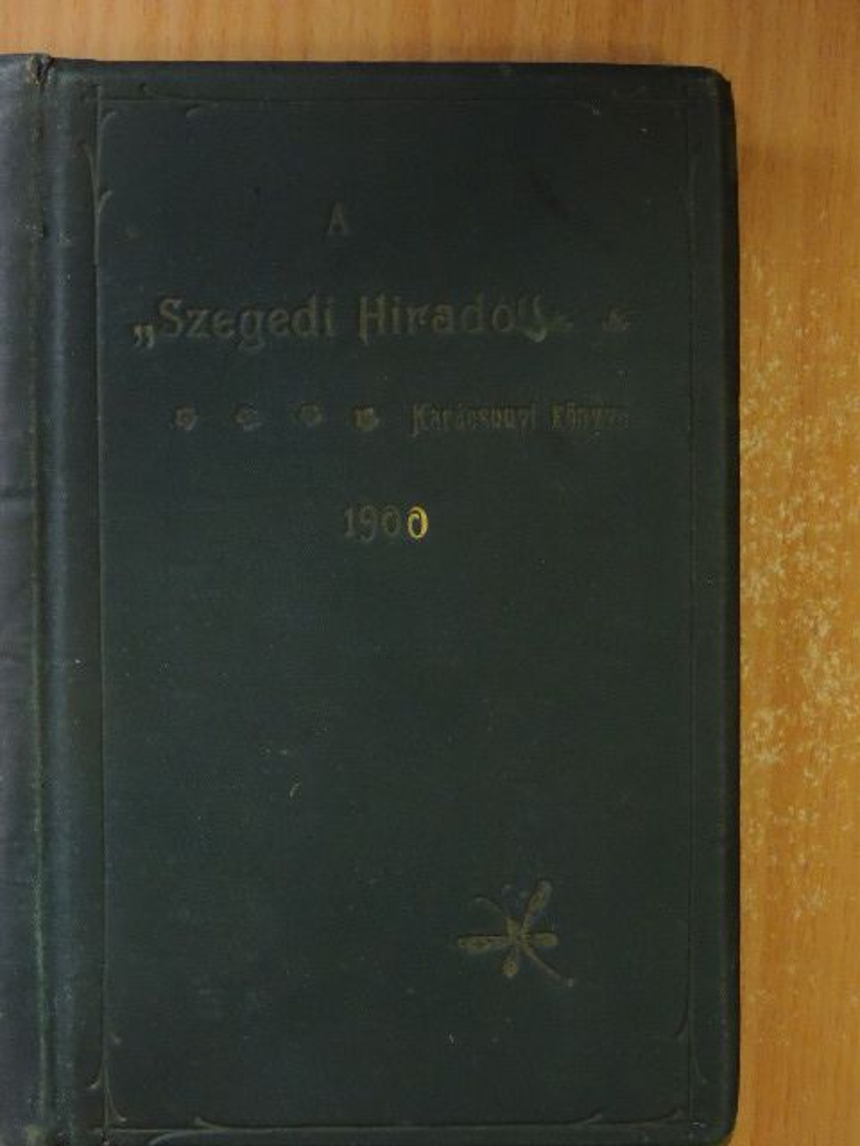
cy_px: 573
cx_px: 430
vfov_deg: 24.4
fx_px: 2650
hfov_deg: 18.4
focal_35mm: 80
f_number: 4.5
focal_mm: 14.3
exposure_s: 1/80
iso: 1600
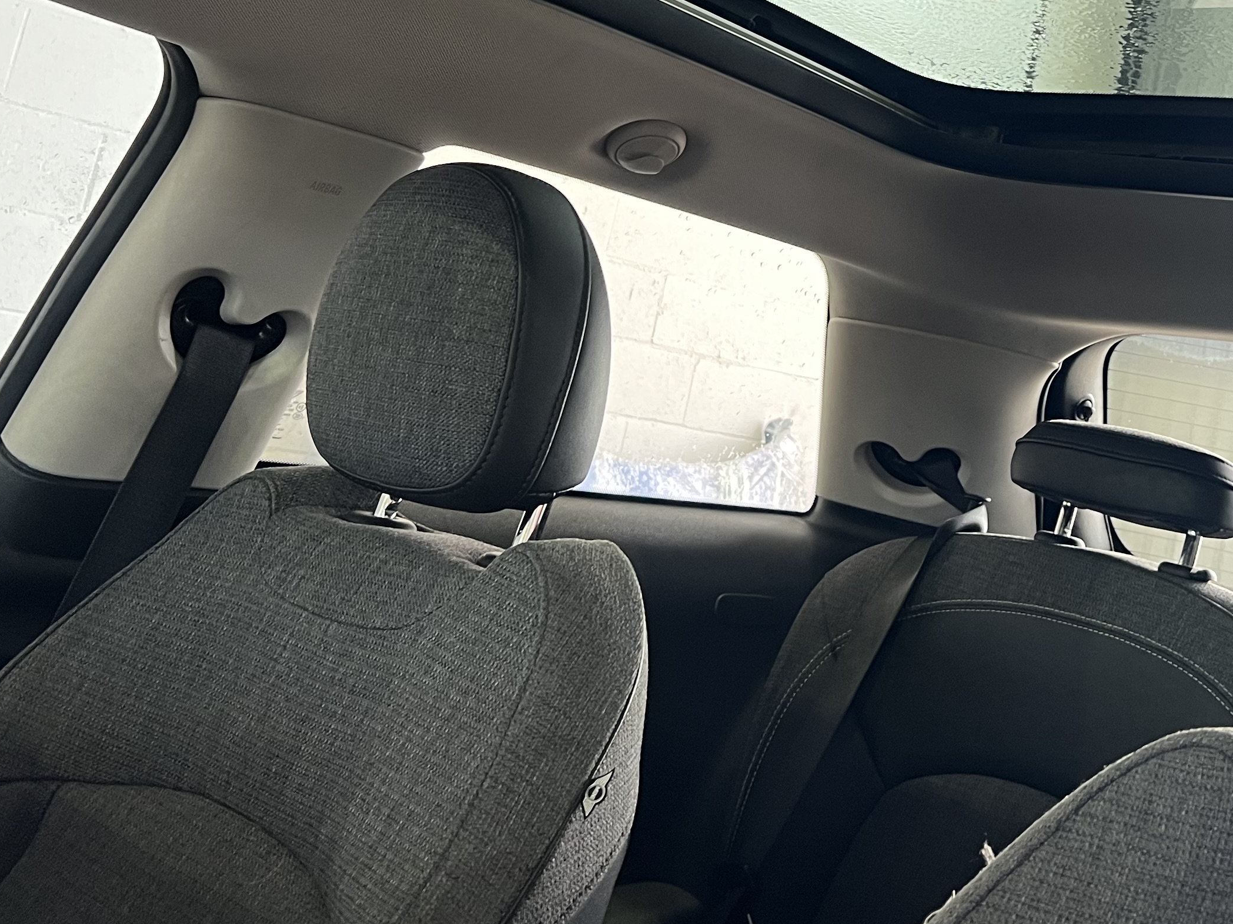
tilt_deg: +10.9
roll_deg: -11.8
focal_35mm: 50
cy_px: 99
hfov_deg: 37.4
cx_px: 904
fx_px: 1781
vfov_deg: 28.0
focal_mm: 5.7
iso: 125
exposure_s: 1/75
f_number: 1.5
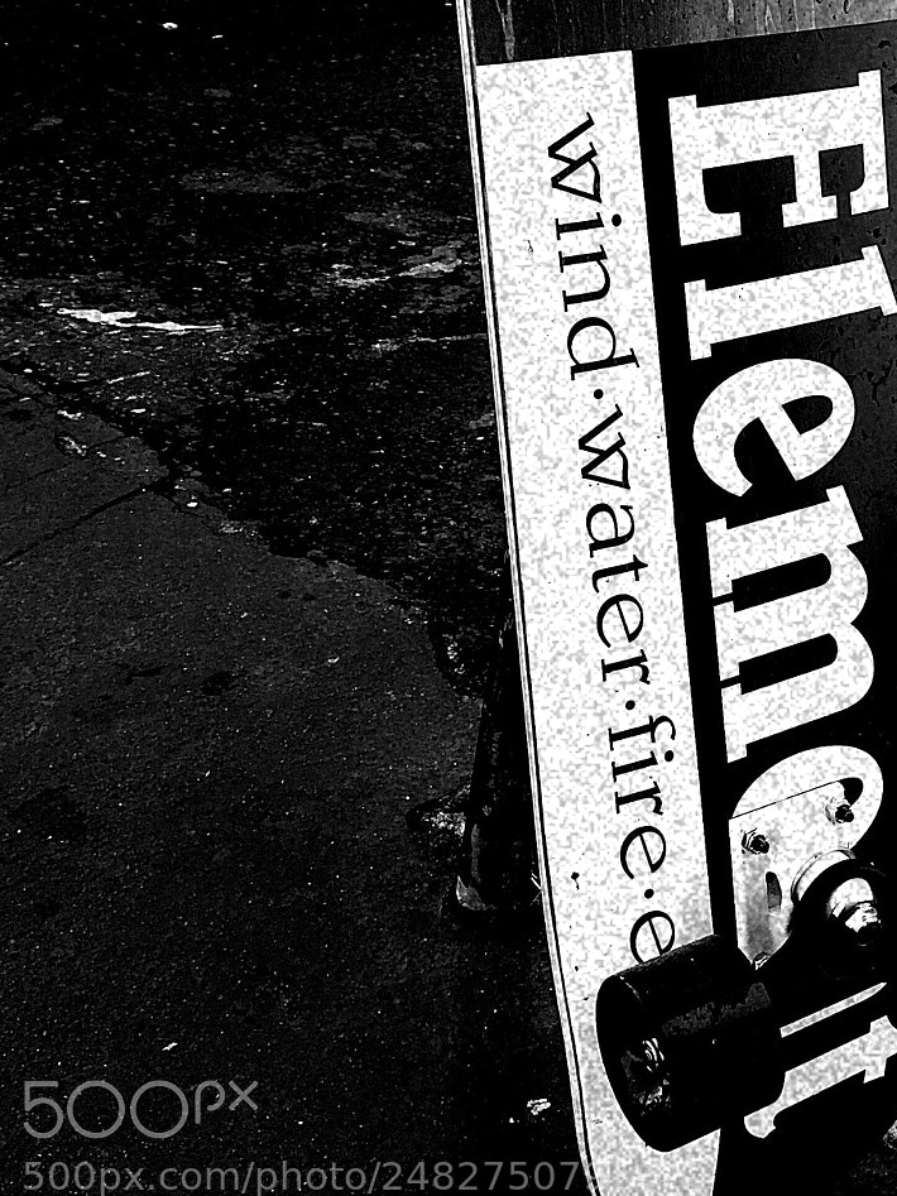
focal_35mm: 49
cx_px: 702
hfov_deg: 29.1
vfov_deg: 37.7
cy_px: 265
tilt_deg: -23.7
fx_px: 1693
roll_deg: -2.6
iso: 32
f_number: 2.2
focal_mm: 4.15
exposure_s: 1/439
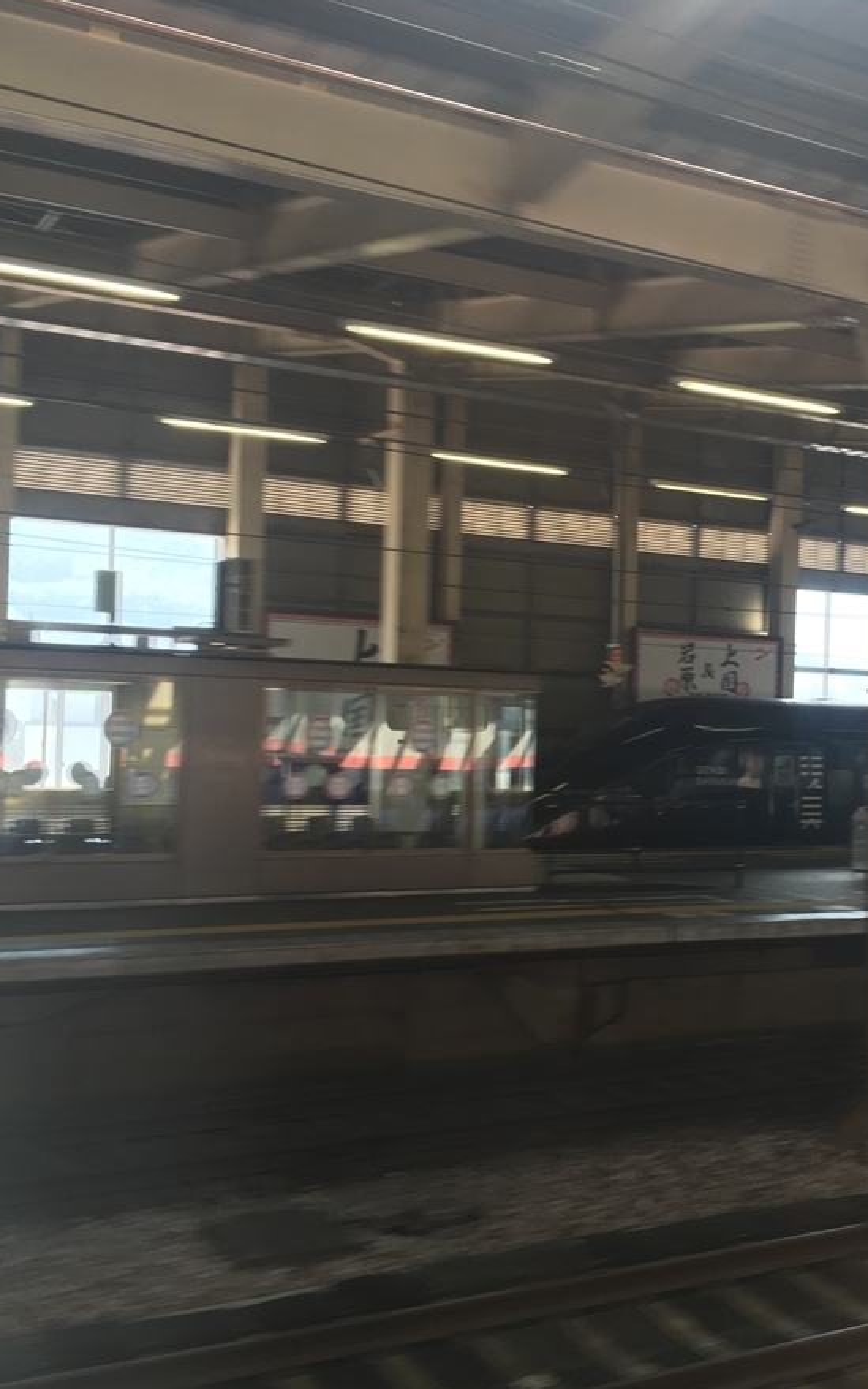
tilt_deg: +3.4
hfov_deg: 29.8
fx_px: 1589
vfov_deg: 47.2
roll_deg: -4.7
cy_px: 699
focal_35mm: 42
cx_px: 696
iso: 25
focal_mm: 4.15
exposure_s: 1/40
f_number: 2.2
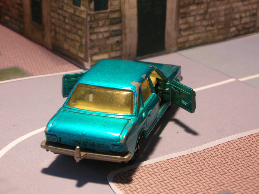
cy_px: 97
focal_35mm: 86
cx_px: 130
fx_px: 643
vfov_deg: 17.2
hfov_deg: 22.8
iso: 78
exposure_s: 1/3.9
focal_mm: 14.3
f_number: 4.8
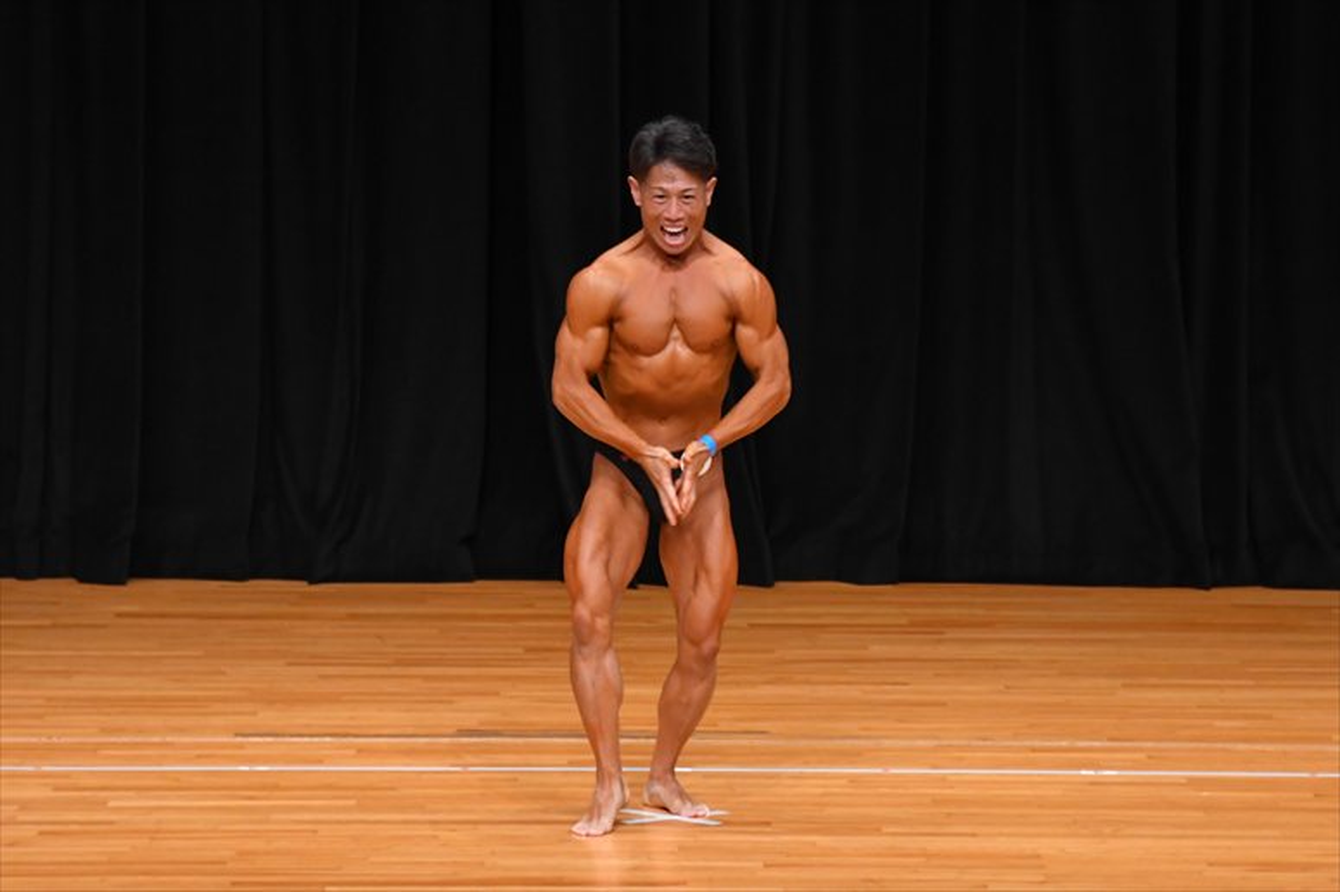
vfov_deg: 5.1
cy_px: 446
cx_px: 670
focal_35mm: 270
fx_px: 10045
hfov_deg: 7.6
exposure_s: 1/400
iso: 3200
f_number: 5.6
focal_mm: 180
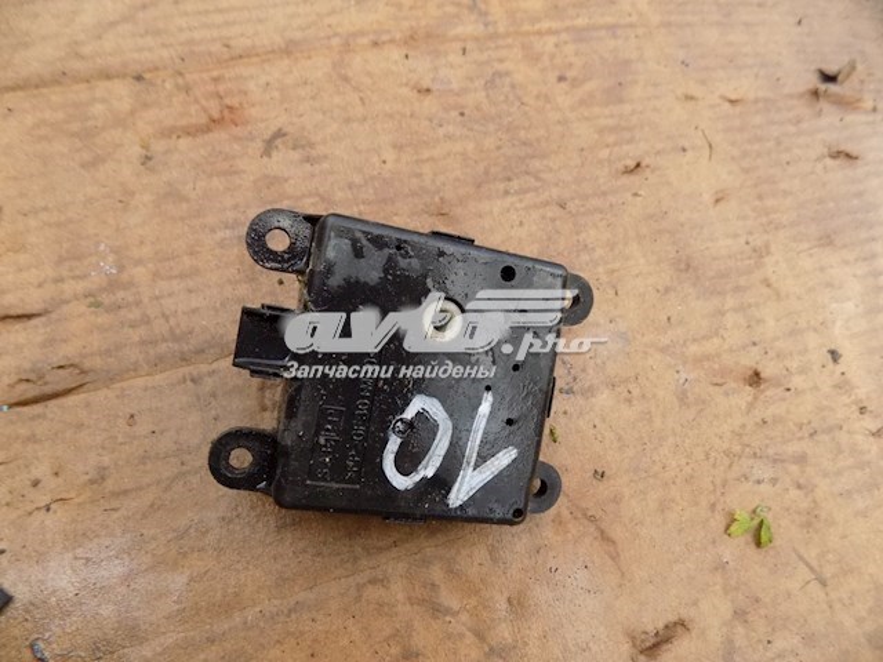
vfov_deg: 58.9
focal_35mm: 23
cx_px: 442
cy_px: 331
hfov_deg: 73.9
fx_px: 587
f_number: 3.1
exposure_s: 1/250
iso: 360
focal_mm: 4
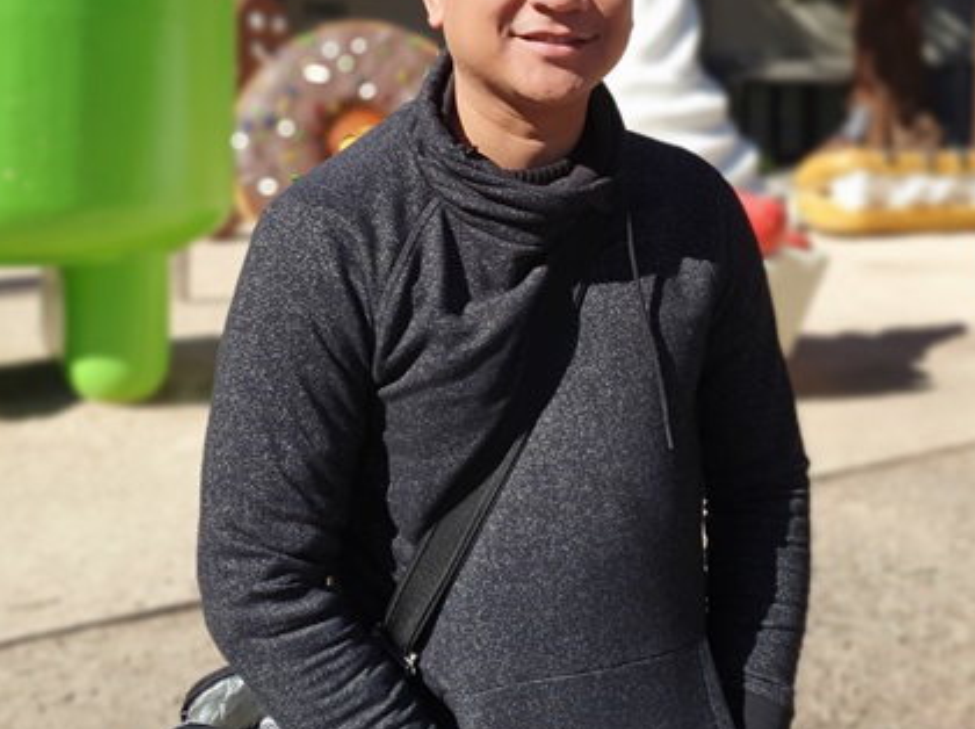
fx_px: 1238
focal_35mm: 44
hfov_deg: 42.9
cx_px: 555
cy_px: 190
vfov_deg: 32.3
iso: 50
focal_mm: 4.3
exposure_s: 1/2960
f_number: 1.5
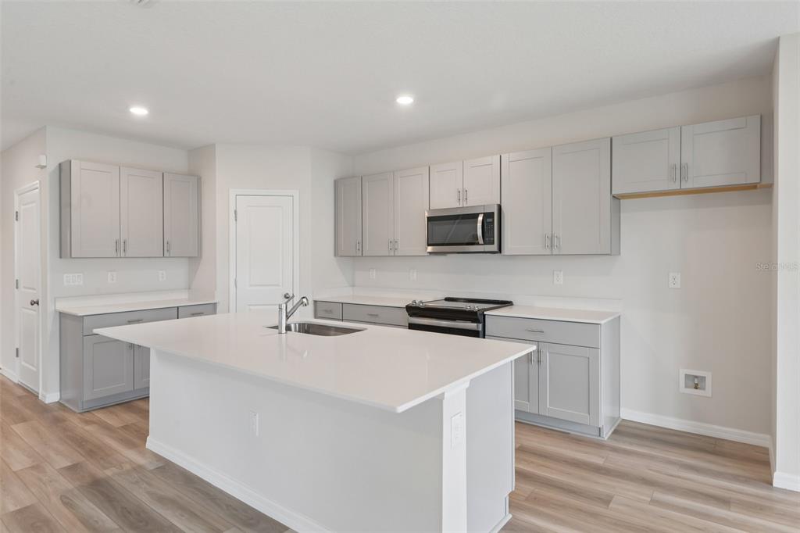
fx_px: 444
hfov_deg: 84.0
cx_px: 400
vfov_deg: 61.9
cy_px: 266
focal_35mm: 20
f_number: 8
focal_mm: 20
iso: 400
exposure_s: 1/15
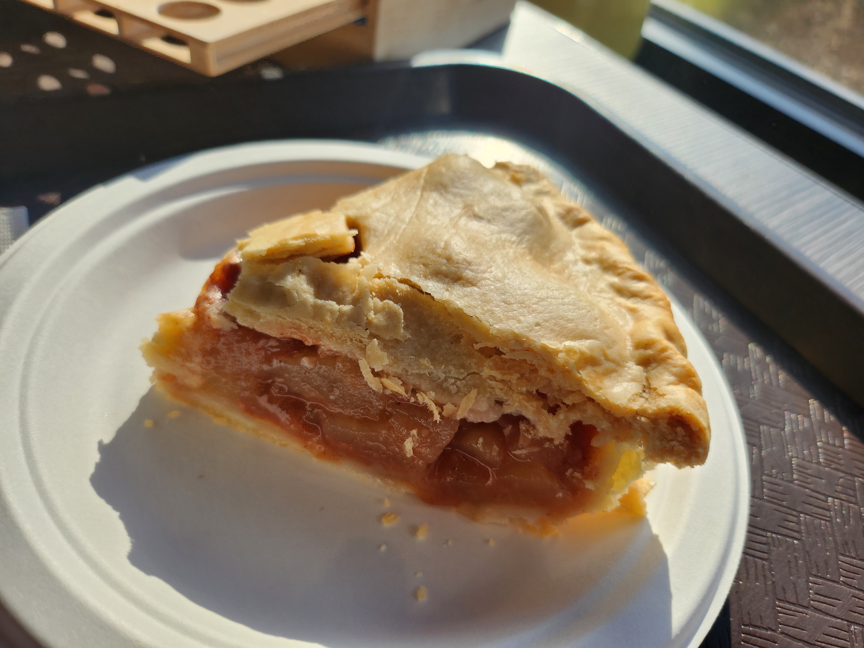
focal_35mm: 24
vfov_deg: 56.8
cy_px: 324
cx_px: 432
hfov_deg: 71.6
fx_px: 599
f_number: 1.8
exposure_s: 1/2082
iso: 50
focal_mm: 5
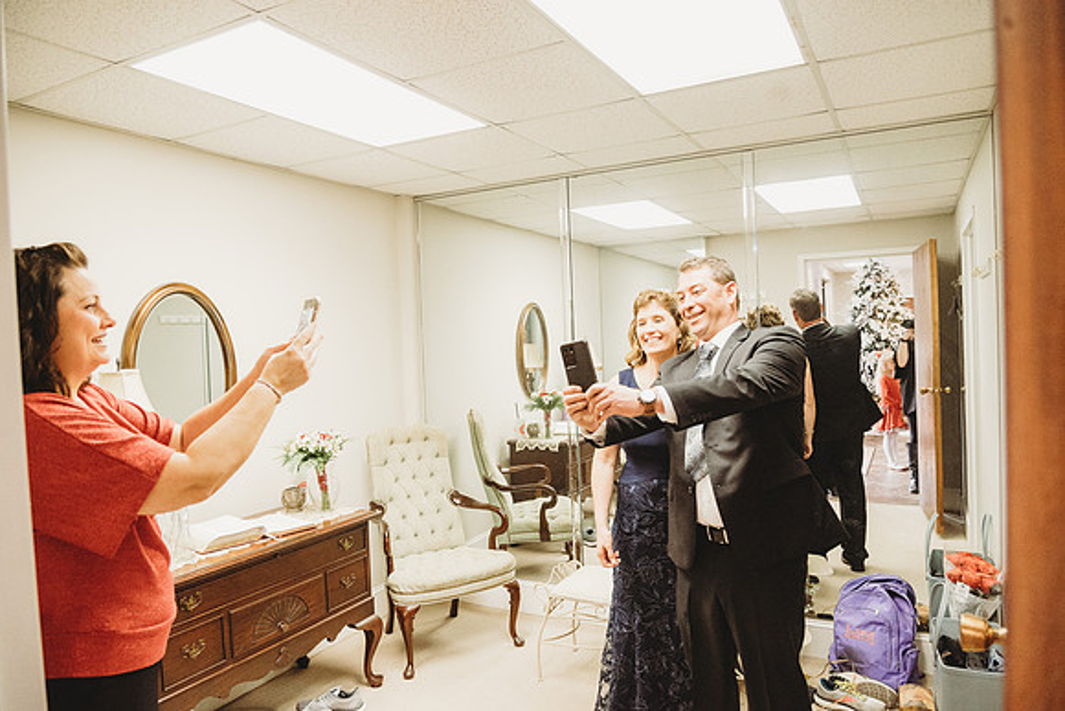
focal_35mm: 24
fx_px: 710
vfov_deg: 53.2
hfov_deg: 73.7
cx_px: 532
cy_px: 356
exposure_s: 1/125
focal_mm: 24
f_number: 4
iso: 5000
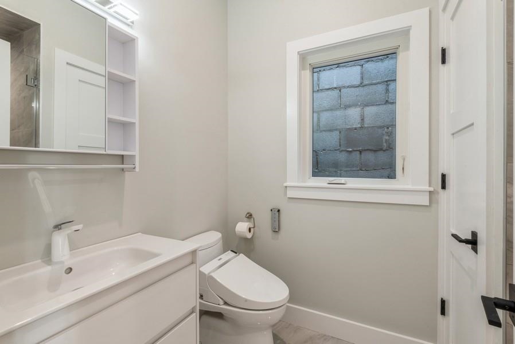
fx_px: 229
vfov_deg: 73.8
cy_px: 172
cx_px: 258
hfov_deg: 96.7
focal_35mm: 16
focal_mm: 16
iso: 400
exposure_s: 1/2.5
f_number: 18
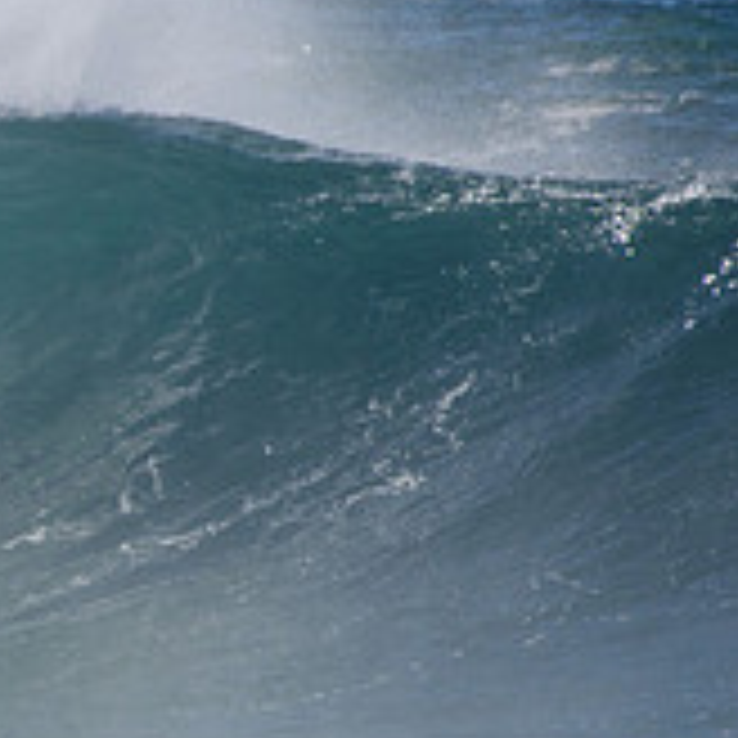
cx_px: -558
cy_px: 520
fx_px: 54440
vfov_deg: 0.8
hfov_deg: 0.8
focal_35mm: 2257
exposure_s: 1/2000
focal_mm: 500
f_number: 5.6
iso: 250
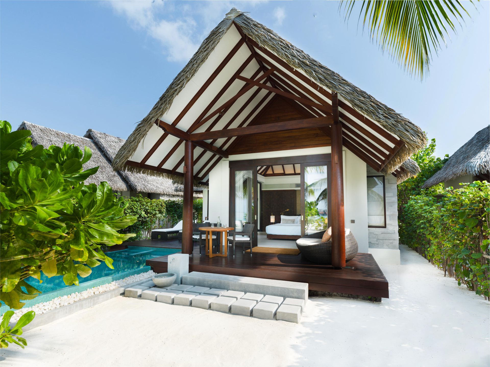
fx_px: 226
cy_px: 184
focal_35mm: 16
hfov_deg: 94.5
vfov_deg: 78.1
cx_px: 245
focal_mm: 21
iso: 100
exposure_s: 1/320
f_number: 8
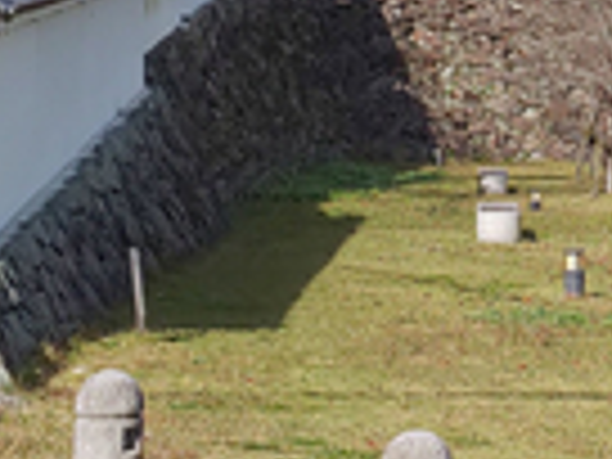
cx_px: 734
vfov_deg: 12.3
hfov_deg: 16.0
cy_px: -99
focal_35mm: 118
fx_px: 2086
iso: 28
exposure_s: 1/915
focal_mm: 3.45
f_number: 1.94
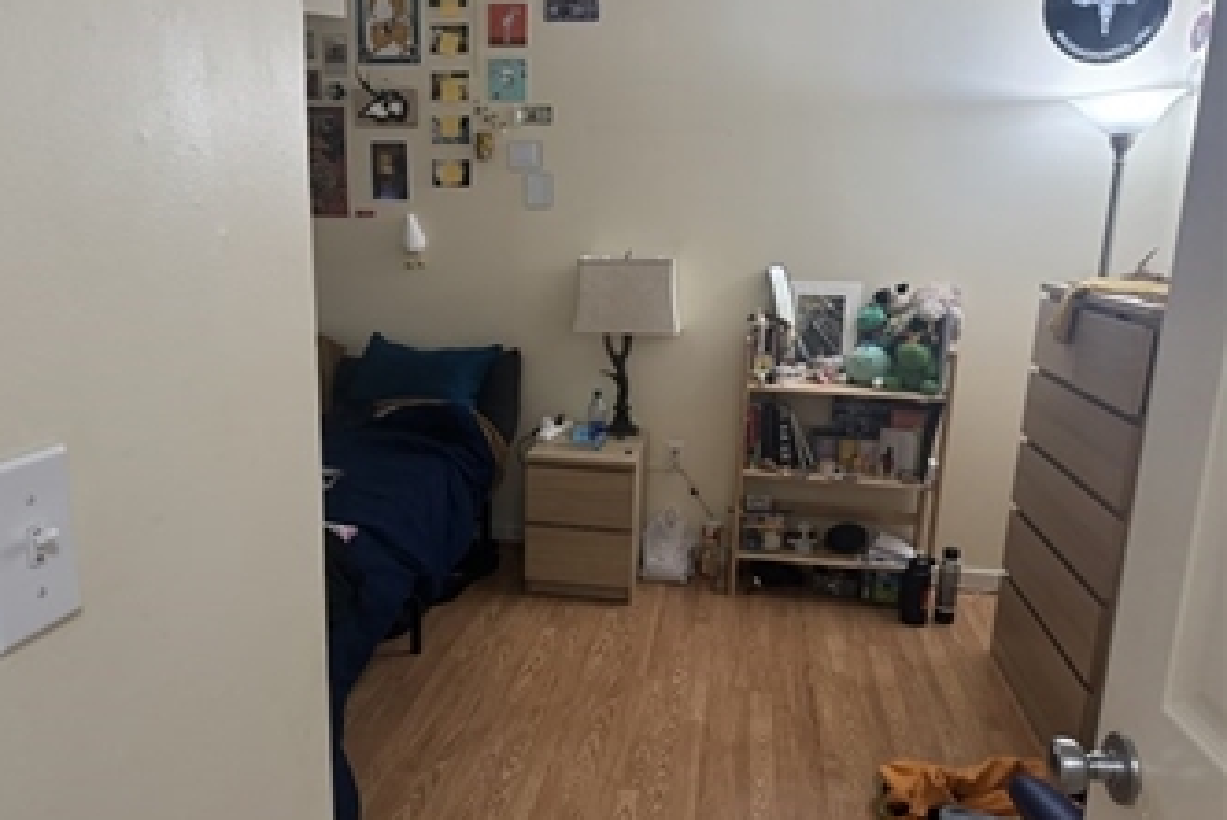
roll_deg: -1.7
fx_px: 887
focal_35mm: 26
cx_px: 591
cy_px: 403
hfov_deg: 69.3
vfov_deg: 49.6
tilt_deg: -12.1
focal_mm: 6.76
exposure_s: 1/60
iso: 500
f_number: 1.78
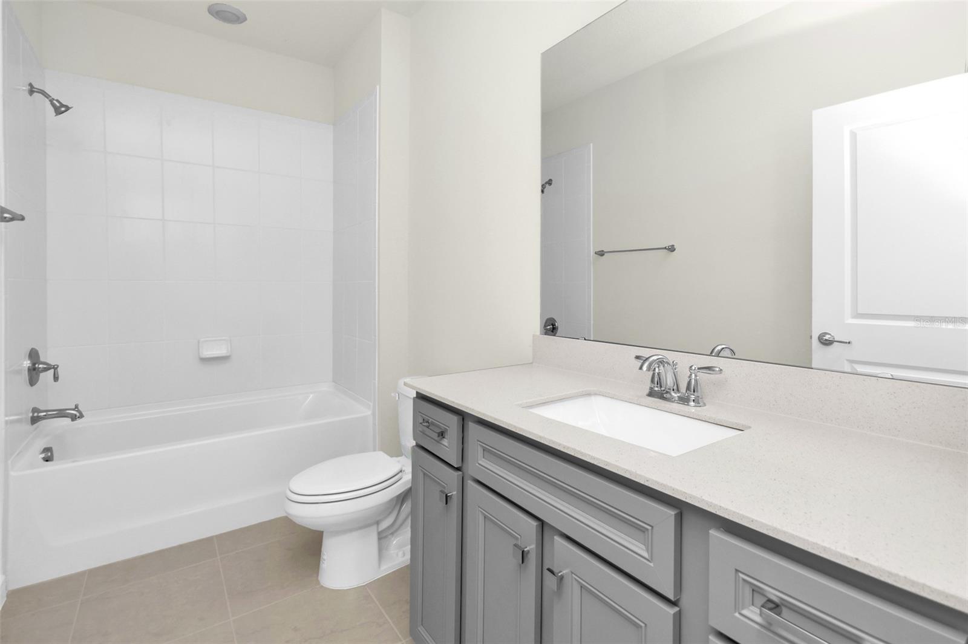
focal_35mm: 15
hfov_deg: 100.4
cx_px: 484
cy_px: 322
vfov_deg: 77.3
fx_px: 403
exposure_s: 1/60
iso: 200
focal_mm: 10
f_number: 10
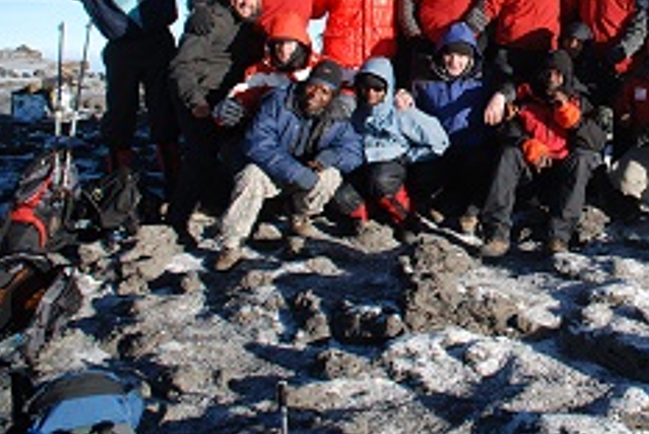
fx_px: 1047
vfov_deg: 22.9
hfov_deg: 32.7
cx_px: 582
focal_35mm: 58
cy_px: 46
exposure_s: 1/500
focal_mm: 20
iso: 100
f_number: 3.8
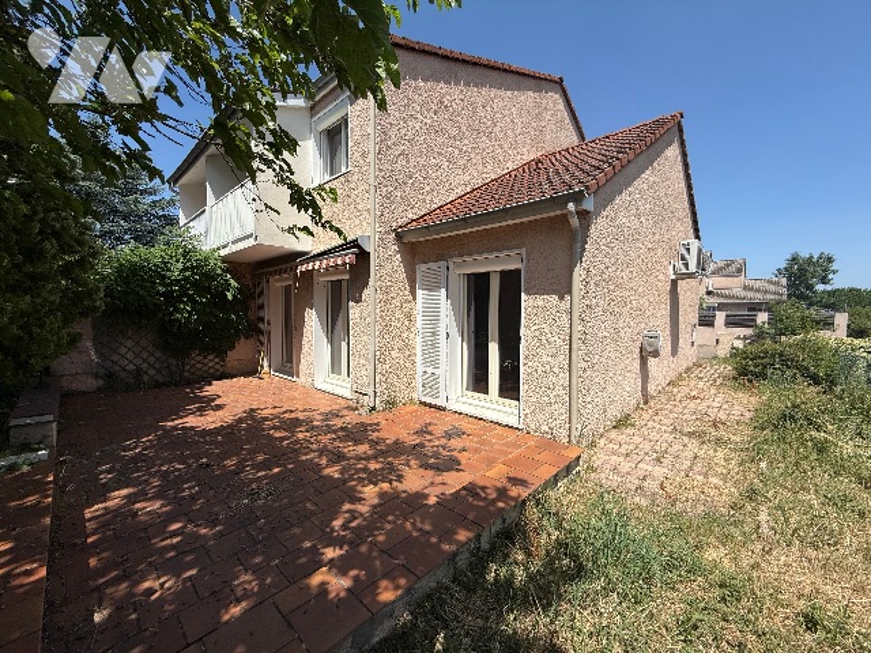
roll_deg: -0.8
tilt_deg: -2.3
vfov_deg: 85.7
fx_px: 352
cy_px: 326
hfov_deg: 102.1
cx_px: 436
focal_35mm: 14
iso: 50
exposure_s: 1/3125
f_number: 2.2
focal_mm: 2.22
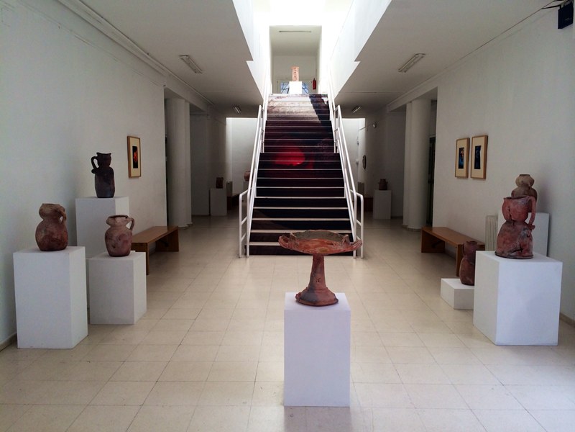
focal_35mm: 30
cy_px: 216
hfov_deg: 60.0
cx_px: 288
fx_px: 498
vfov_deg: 46.8
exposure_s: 1/60
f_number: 2.2
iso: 50
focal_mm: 4.12
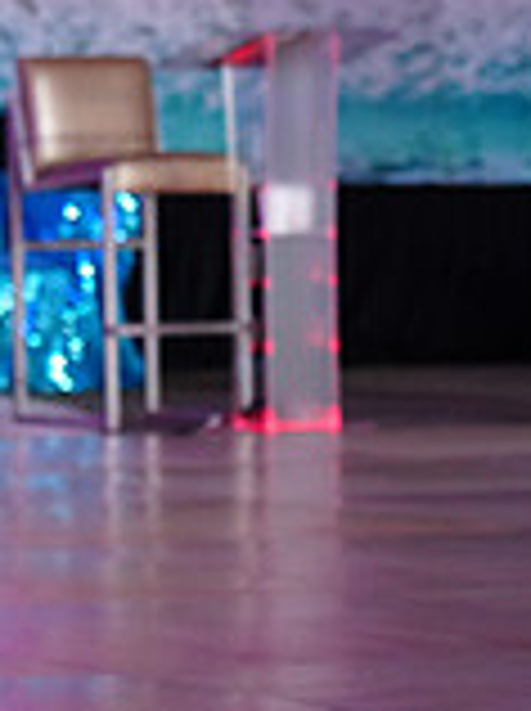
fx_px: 6235
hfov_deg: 4.8
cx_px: -729
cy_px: 29
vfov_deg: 6.5
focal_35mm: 304
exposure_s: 1/400
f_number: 4
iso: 2500
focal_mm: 86
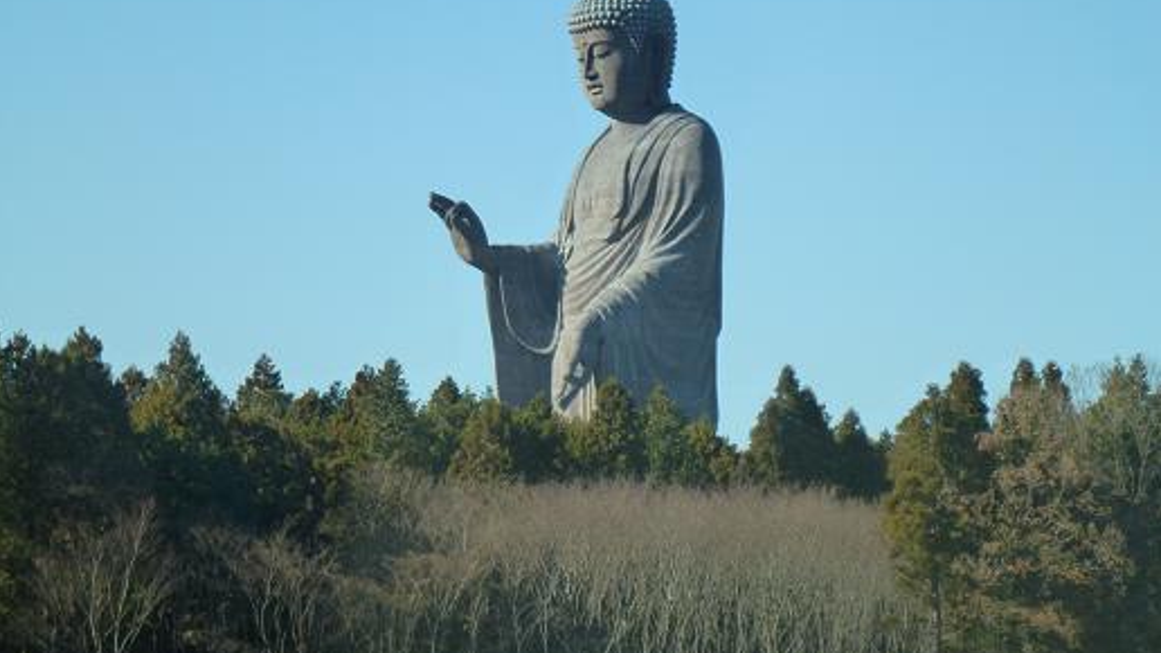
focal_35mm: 184
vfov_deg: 6.6
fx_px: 5663
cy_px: 260
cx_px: 579
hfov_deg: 11.7
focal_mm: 30.1
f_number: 5.4
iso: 200
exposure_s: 1/400
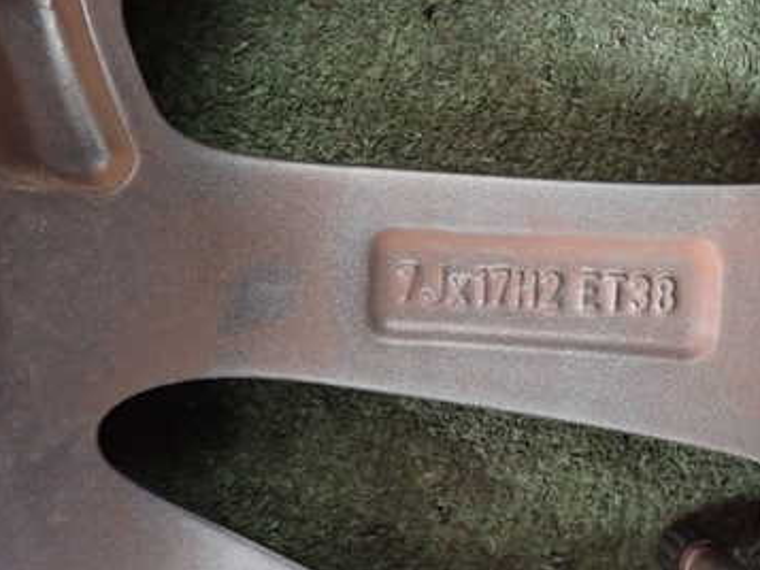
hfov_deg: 44.0
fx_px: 922
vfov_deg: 34.4
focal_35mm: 42
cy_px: 285
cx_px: 515
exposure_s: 1/30
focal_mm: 4.5
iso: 500
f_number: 2
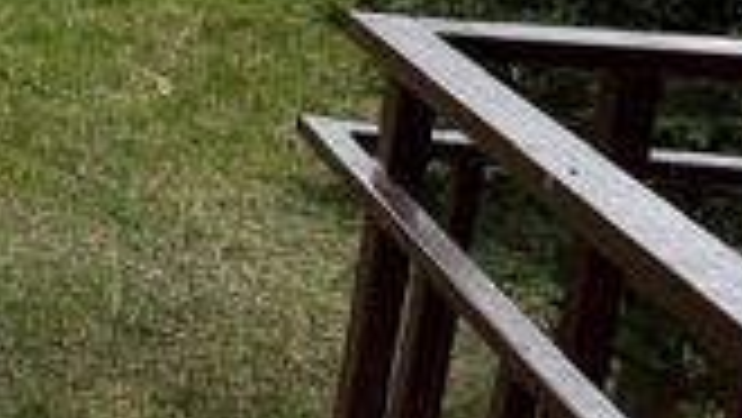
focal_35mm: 65
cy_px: -153
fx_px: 1279
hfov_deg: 20.8
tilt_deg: -11.5
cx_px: -627
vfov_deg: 17.2
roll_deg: +0.4
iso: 50
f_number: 2.2
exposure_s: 1/398
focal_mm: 2.22
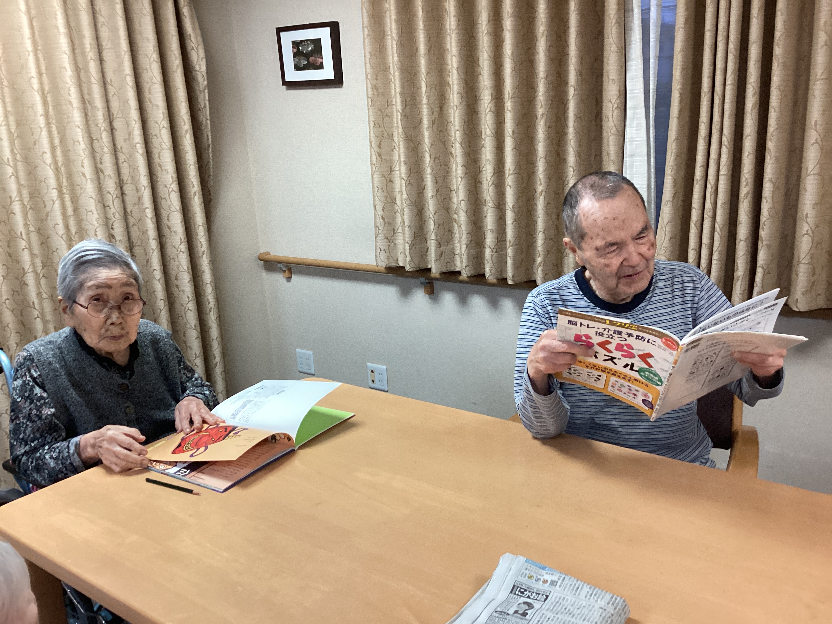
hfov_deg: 58.4
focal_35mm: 31
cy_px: 312
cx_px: 416
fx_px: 745
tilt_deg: -13.8
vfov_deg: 45.4
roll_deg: +3.2
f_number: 2.4
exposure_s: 1/60
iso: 250
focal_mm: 3.3
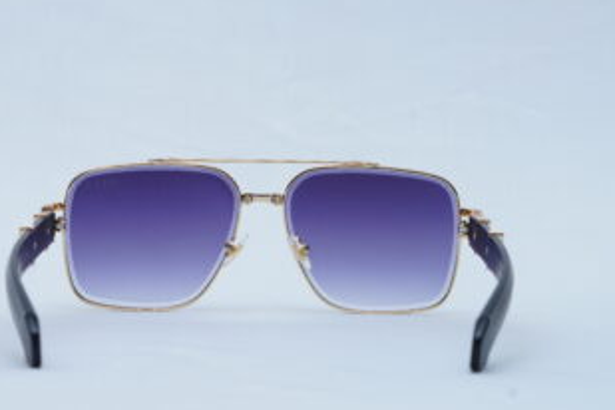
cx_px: 257
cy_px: 245
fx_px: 1657
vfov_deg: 14.1
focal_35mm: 97
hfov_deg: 21.0
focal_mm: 50
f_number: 9
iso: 125
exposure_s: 1/160
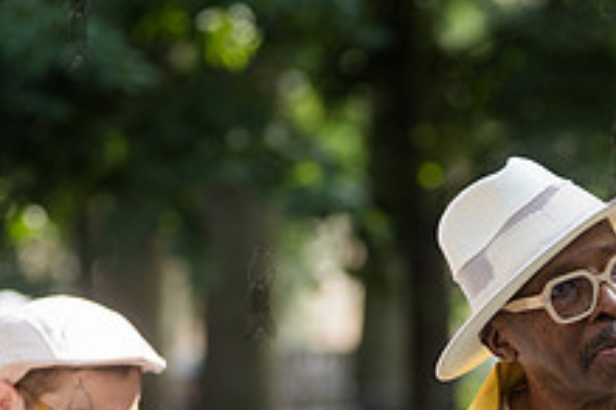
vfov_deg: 3.8
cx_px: 622
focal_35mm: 357
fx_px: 6108
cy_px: 425
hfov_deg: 5.8
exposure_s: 1/800
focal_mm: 135
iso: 500
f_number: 4
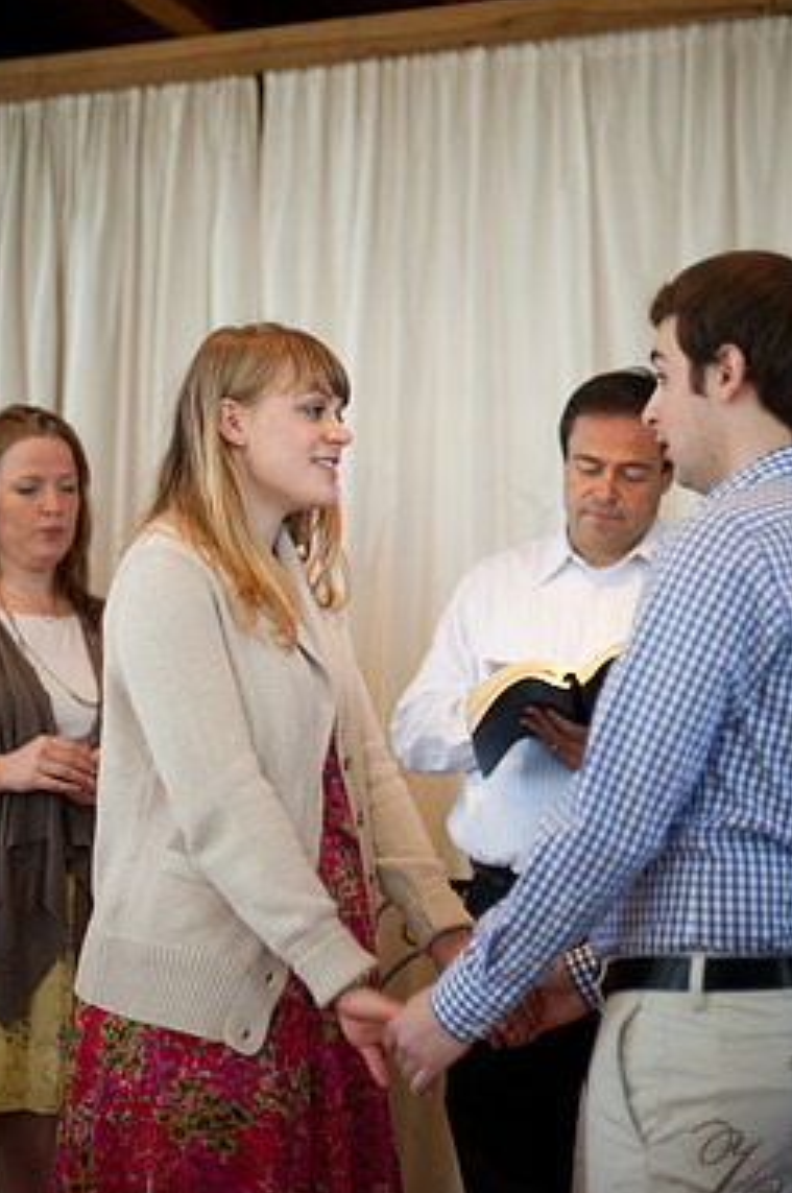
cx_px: 424
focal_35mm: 59
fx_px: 1952
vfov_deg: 34.0
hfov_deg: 22.9
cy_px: 623
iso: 200
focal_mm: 50
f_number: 1.4
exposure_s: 1/320
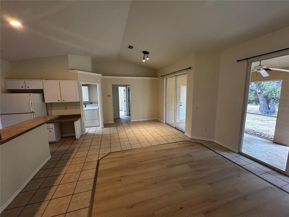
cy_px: 108
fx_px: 117
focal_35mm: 14
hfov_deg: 102.1
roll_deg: +0.9
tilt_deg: -7.6
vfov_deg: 85.7
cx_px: 144
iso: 200
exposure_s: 1/60
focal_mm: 2.22
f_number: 2.2
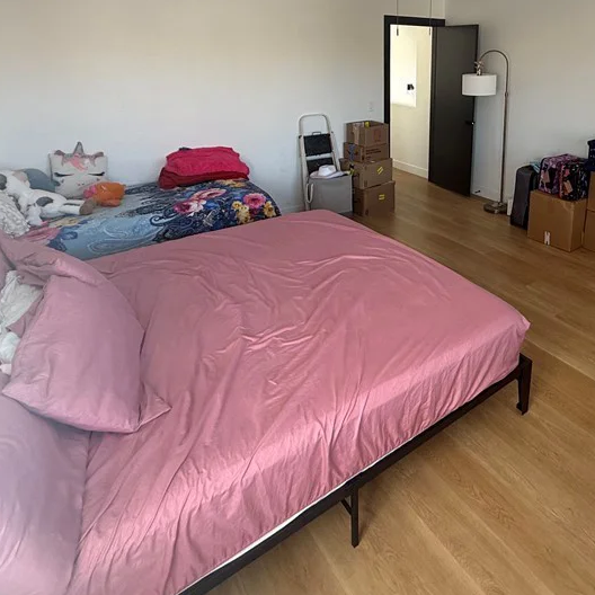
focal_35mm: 24
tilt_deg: -16.3
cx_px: 417
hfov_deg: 62.7
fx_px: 467
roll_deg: -1.1
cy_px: 176
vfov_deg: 62.6
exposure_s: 1/99
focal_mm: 2.22
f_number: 2.2
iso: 100
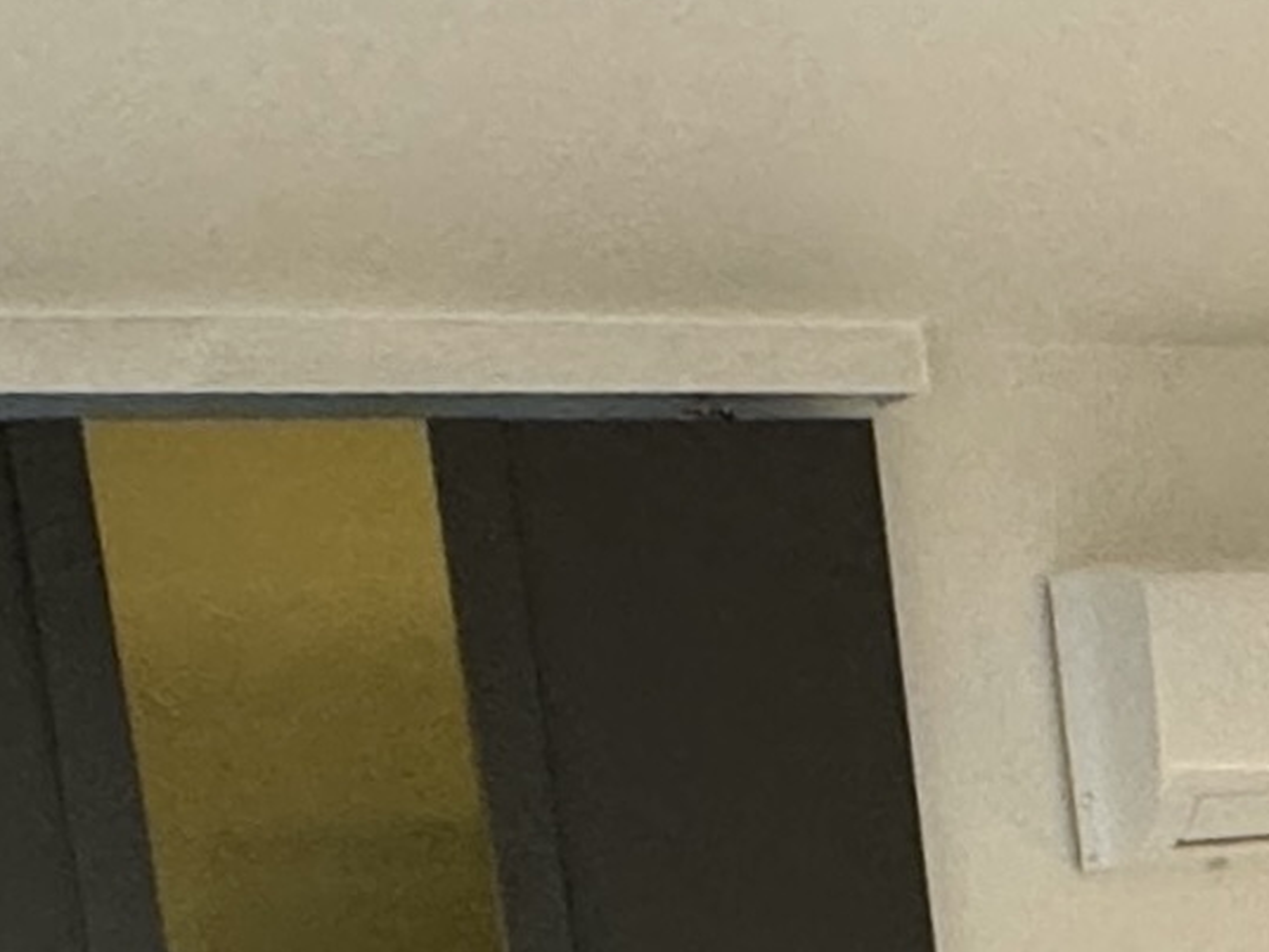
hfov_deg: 18.7
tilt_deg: -12.8
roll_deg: +7.5
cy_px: 1774
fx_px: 3666
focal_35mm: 100
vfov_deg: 13.2
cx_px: 1497
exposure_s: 1/60
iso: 250
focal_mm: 2.22
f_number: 2.2
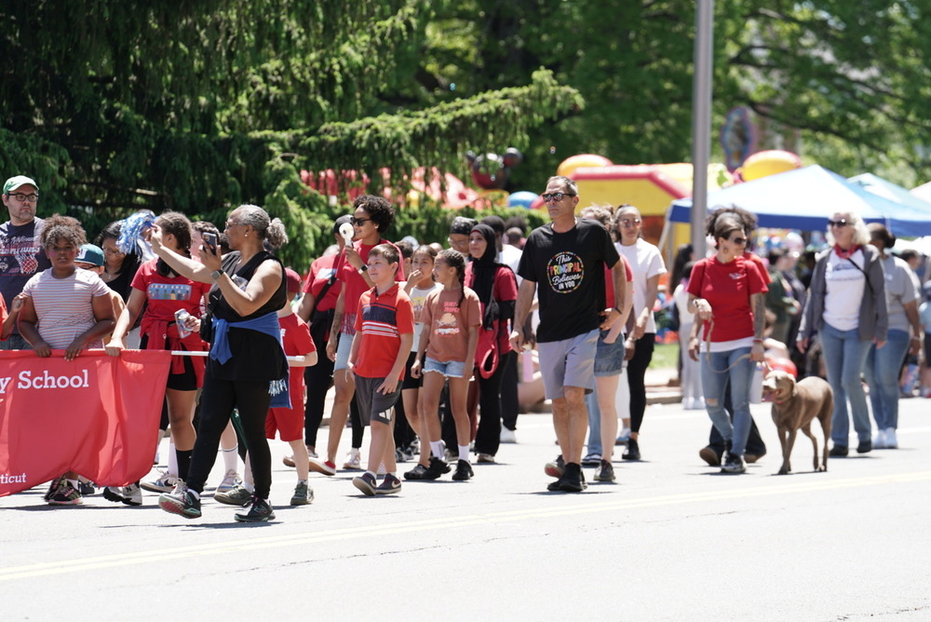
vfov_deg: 6.9
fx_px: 5175
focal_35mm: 200
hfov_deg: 10.3
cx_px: 466
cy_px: 311
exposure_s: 1/160
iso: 100
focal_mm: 200
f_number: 5
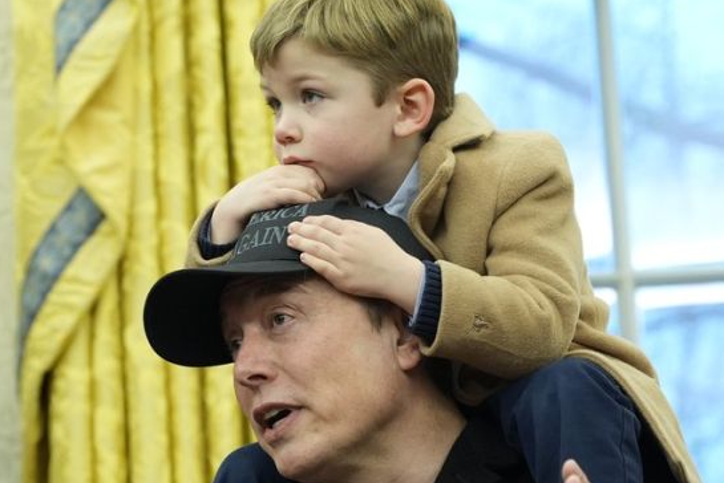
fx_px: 3099
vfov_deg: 8.9
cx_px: 316
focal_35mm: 154
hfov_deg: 13.3
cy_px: 293
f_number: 3.2
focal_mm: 70
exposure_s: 1/320
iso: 2000
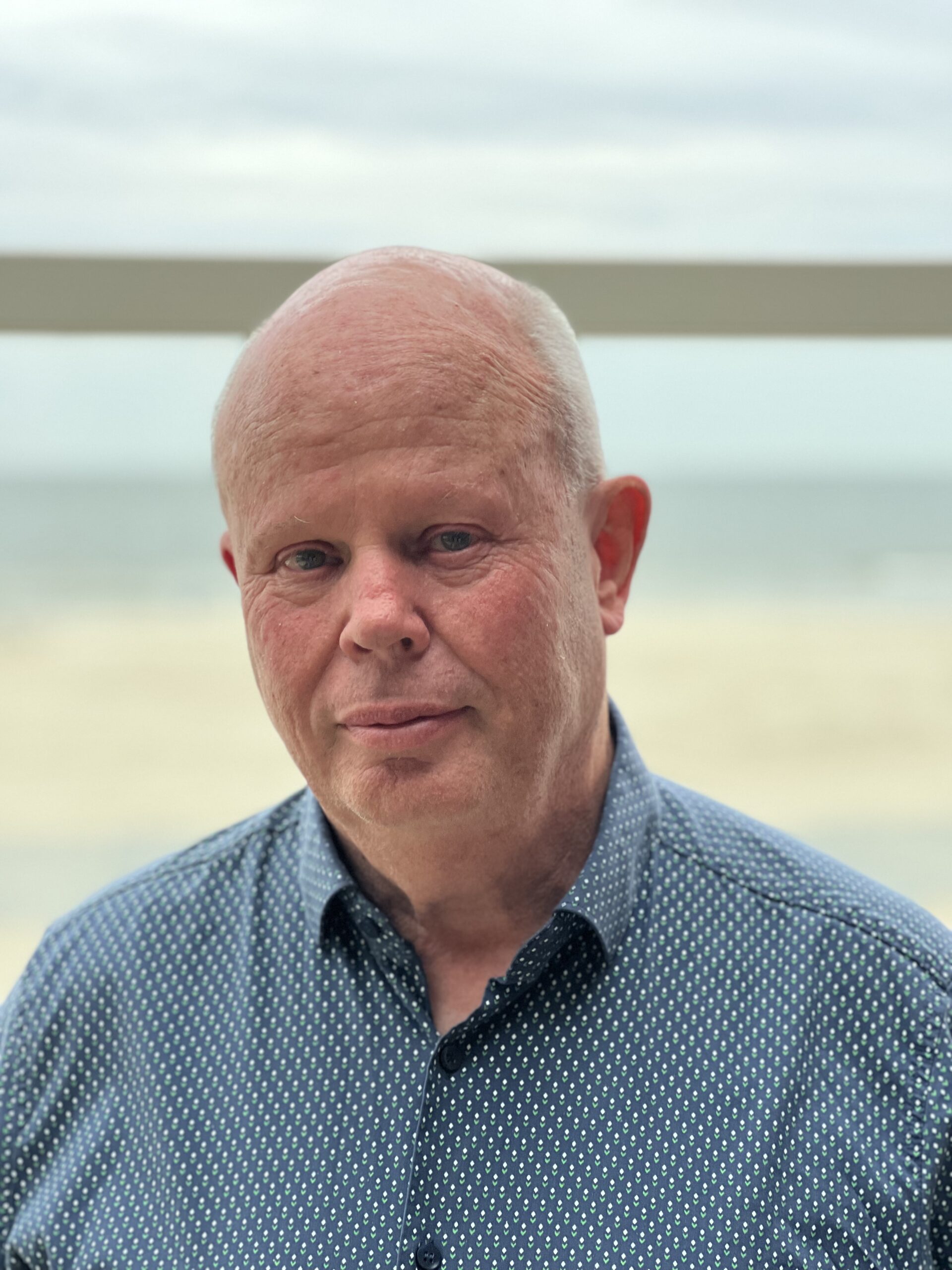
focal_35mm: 77
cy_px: 635
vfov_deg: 25.3
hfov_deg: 19.1
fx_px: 2824
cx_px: 476
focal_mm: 9
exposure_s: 1/121
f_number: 2.8
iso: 125
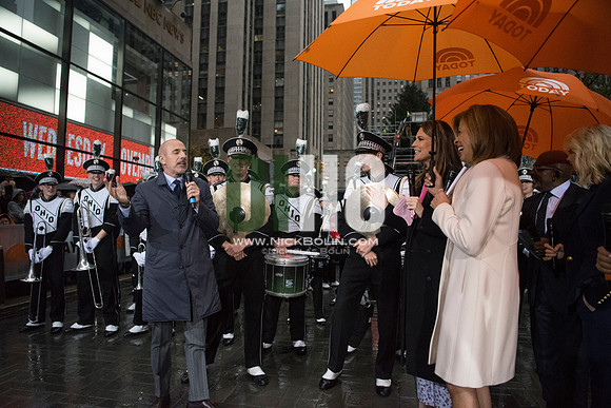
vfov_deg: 53.2
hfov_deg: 73.7
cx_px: 306
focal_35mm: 24
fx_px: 407
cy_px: 204
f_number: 2.8
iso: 10000
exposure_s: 1/4000
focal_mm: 24
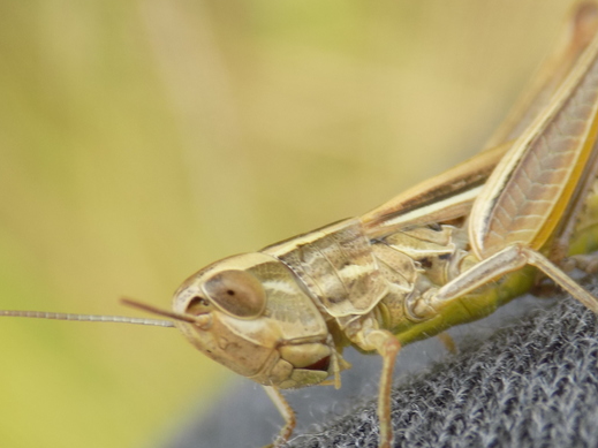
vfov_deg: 7.7
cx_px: 374
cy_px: 220
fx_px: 3351
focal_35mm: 194
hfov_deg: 10.2
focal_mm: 20.9
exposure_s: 1/60
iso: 80
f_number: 4.8
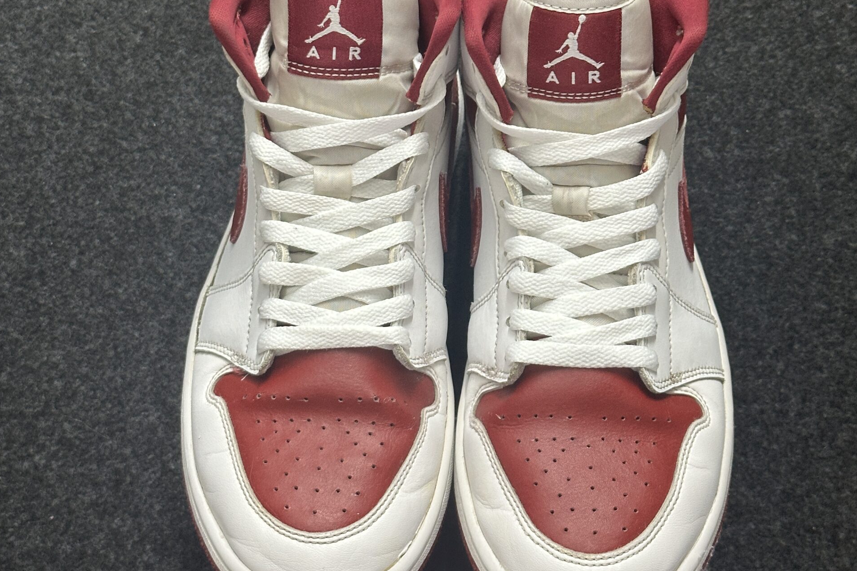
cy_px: 227
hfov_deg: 30.1
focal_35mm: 67
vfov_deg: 20.3
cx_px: 428
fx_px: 1595
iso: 250
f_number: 1.78
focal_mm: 6.86
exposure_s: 1/34
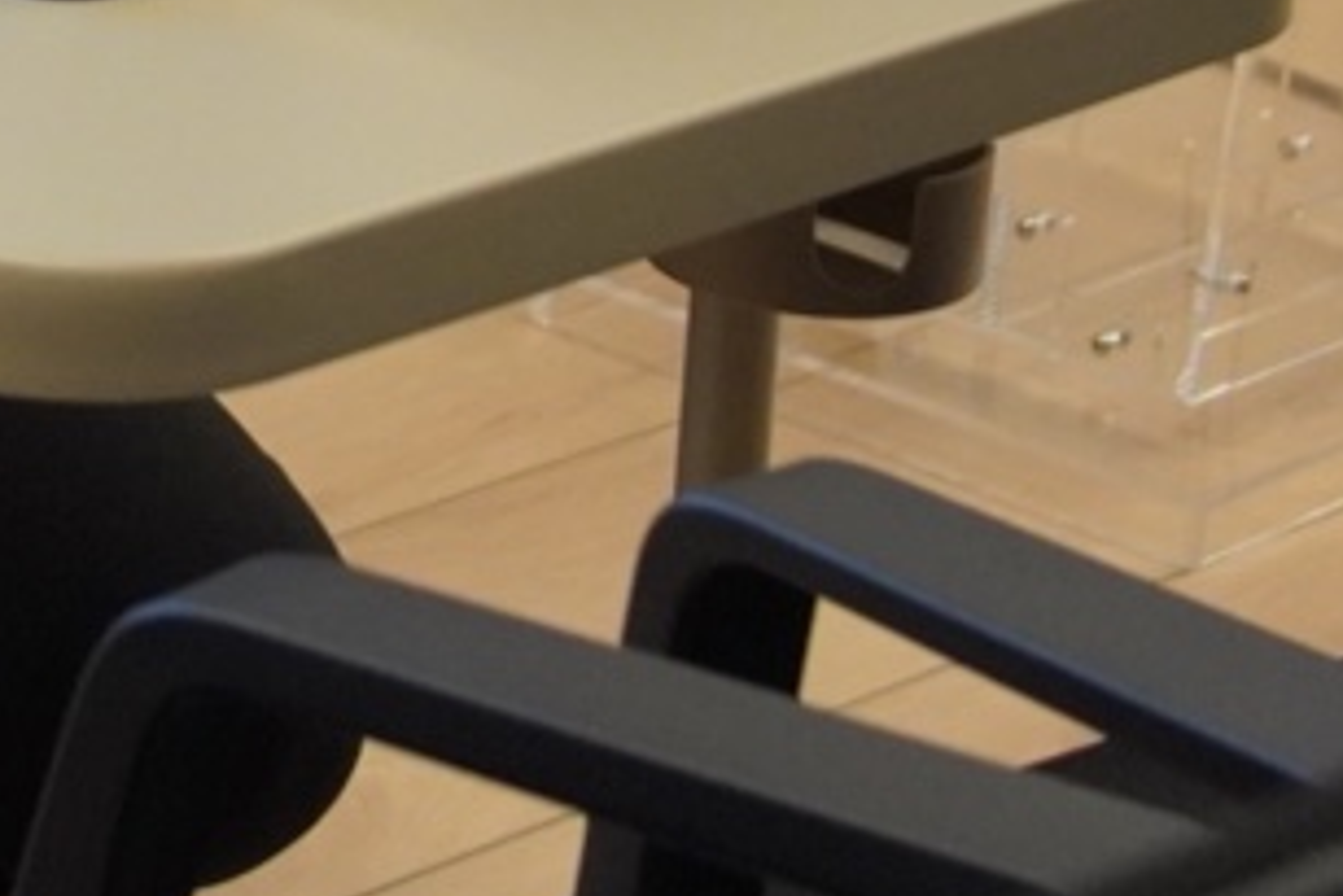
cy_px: -1184
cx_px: -507
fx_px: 6703
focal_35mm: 180
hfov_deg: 11.1
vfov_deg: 7.2
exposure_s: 1/160
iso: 1600
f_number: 4
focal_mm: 23
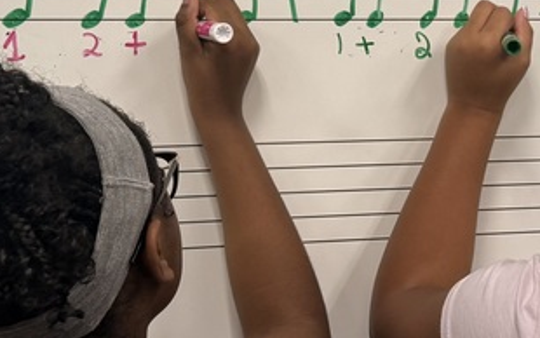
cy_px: 31
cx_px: 352
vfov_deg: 15.4
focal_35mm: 84
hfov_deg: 24.5
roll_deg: +1.8
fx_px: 1237
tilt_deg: +2.8
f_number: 1.78
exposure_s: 1/60
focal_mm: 6.76
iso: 160
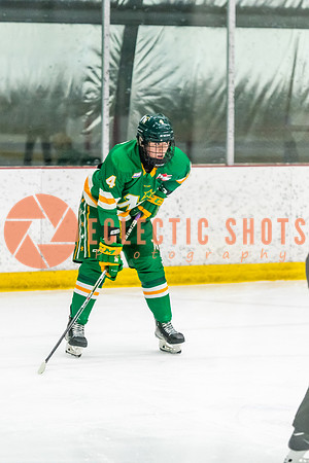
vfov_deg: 11.4
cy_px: 232
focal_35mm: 180
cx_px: 154
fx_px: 2317
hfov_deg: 7.6
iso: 3200
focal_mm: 120
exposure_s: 1/800
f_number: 2.8
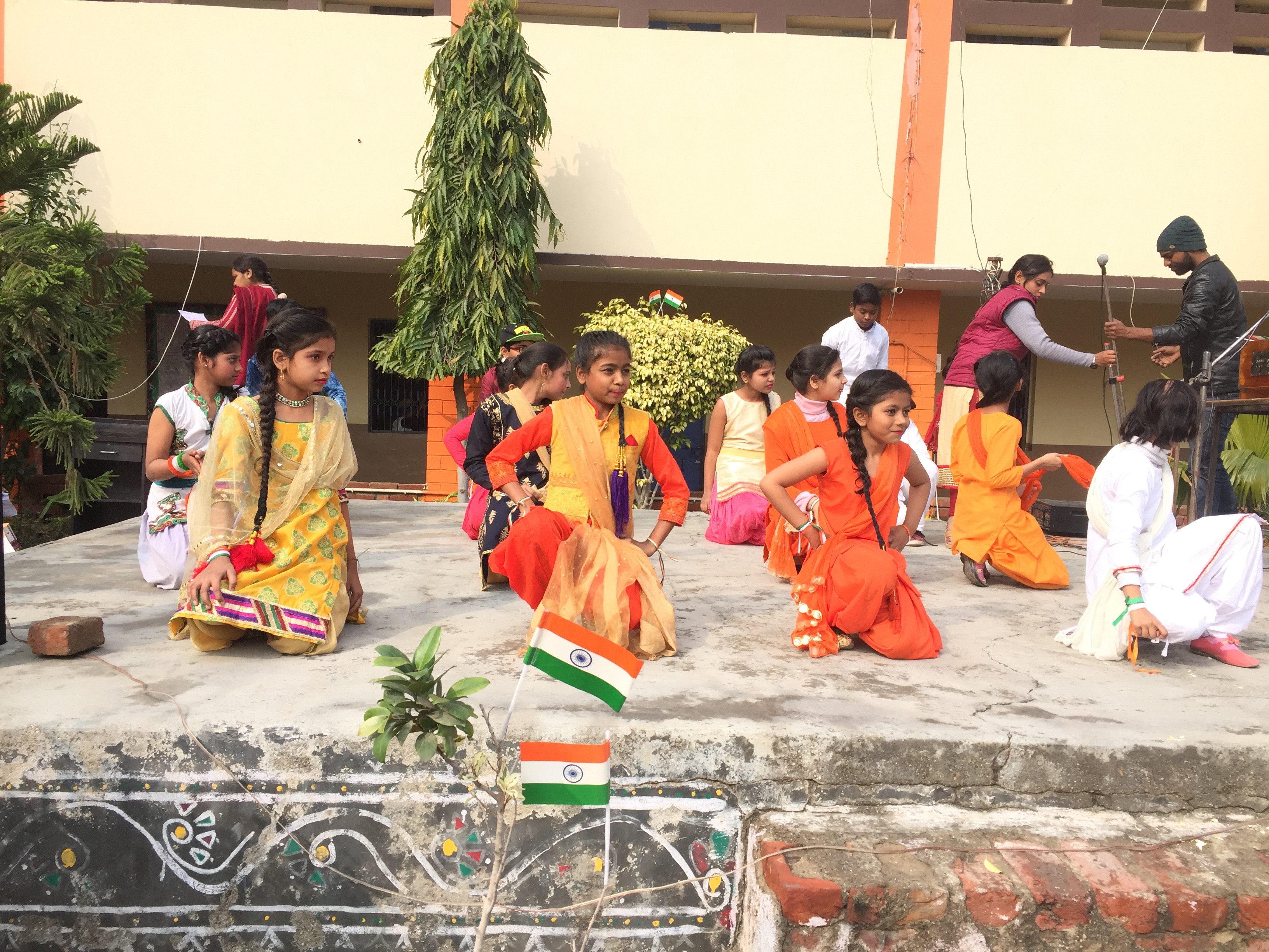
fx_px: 1063
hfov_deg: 61.7
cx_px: 634
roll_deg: -0.9
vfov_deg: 48.2
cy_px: 476
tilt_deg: -3.4
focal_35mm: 29
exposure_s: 1/1014
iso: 32
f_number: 2.2
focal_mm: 4.15
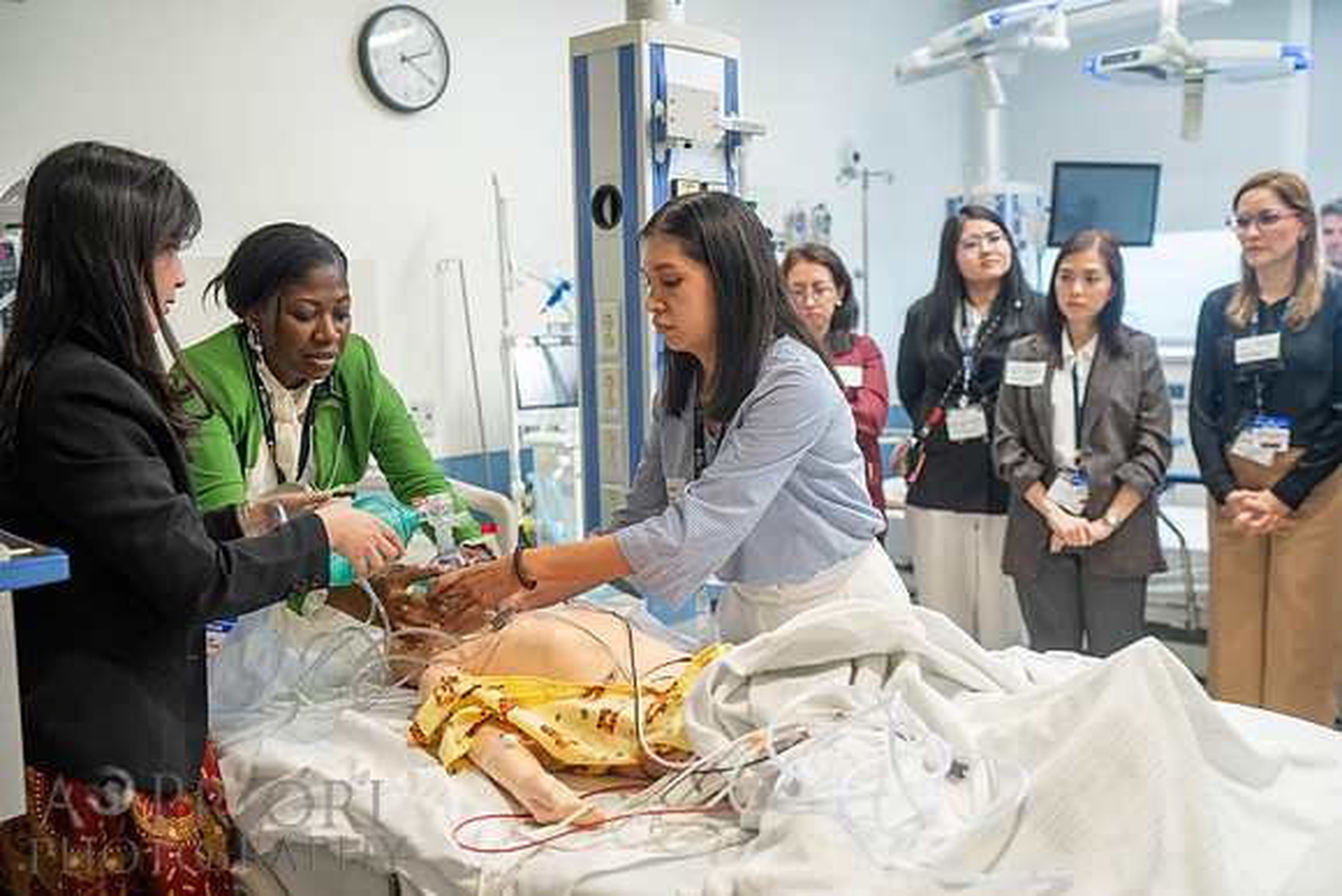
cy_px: 448
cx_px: 671
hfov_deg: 54.4
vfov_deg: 37.9
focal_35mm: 35
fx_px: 1305
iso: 640
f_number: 2.8
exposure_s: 1/160
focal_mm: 35
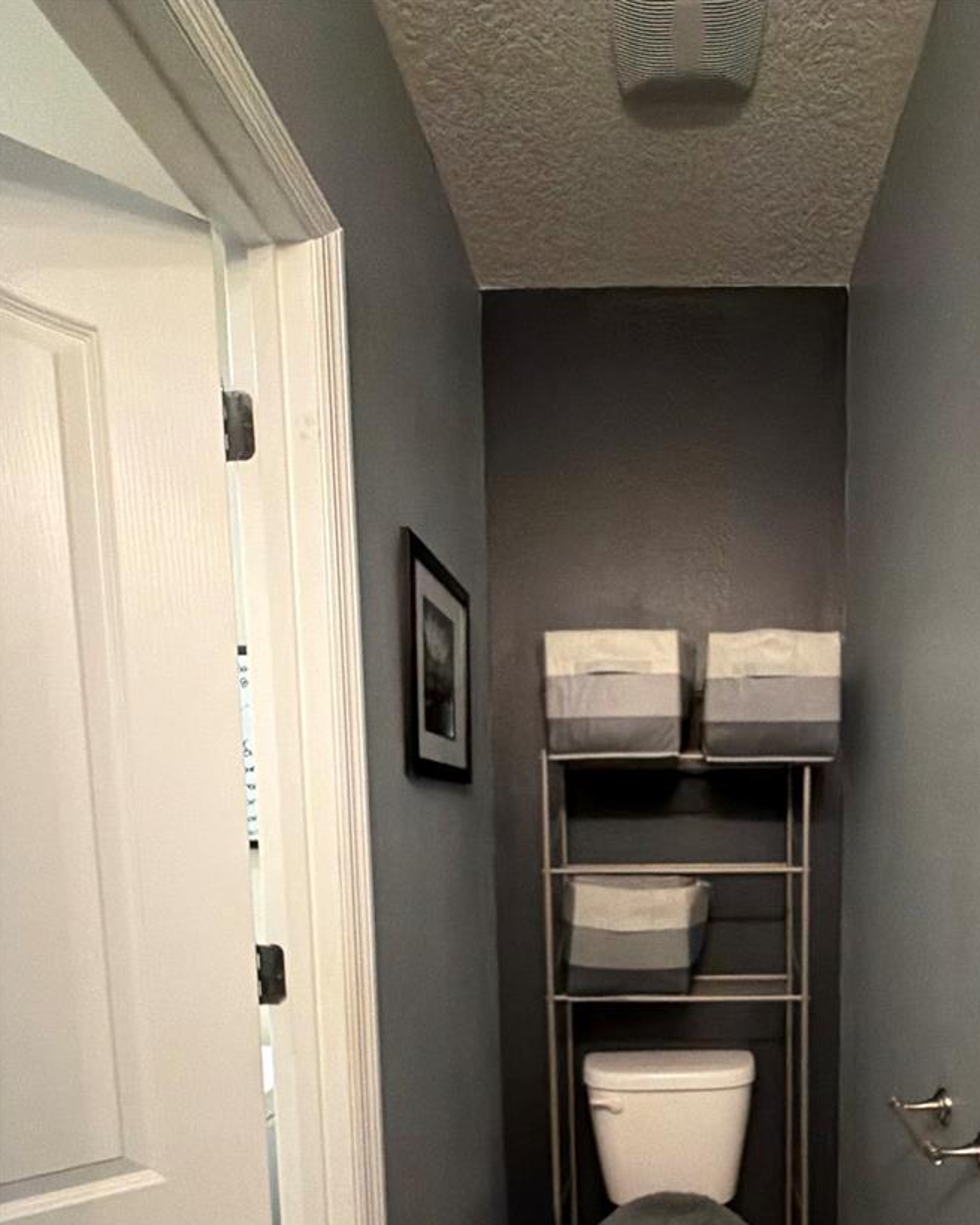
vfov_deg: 75.5
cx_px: 668
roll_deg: +0.6
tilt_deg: -5.2
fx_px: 725
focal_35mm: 20
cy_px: 893
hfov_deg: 65.9
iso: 1000
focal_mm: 2.22
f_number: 2.2
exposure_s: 1/60
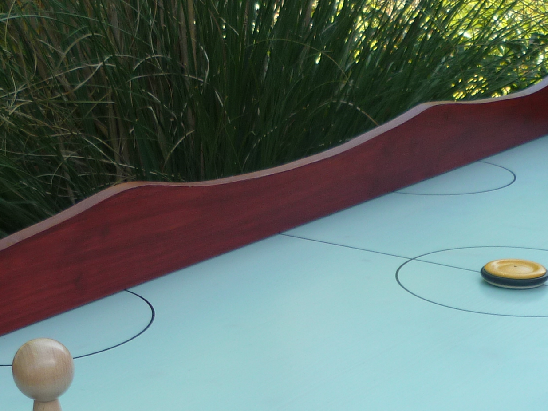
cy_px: 444
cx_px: 260
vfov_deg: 19.1
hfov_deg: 26.3
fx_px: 1171
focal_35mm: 74
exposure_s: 1/250
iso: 80
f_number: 2.8
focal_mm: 5
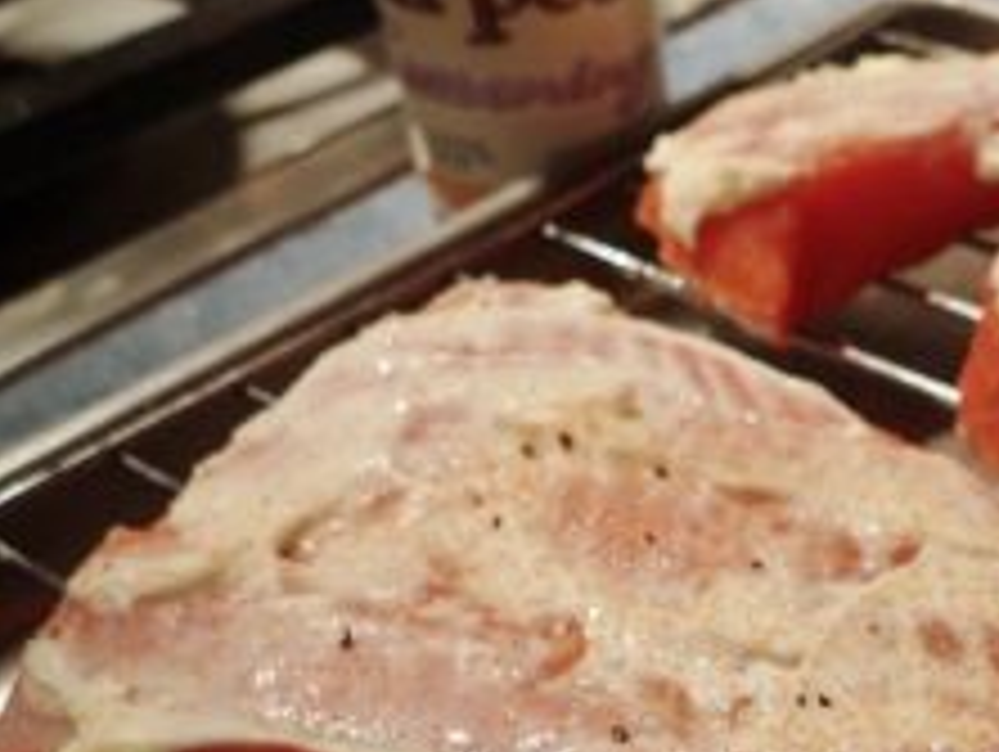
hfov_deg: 39.1
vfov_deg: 30.9
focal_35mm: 45
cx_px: 896
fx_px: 1300
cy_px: 666
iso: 200
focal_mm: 4.5
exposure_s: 1/60
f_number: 2
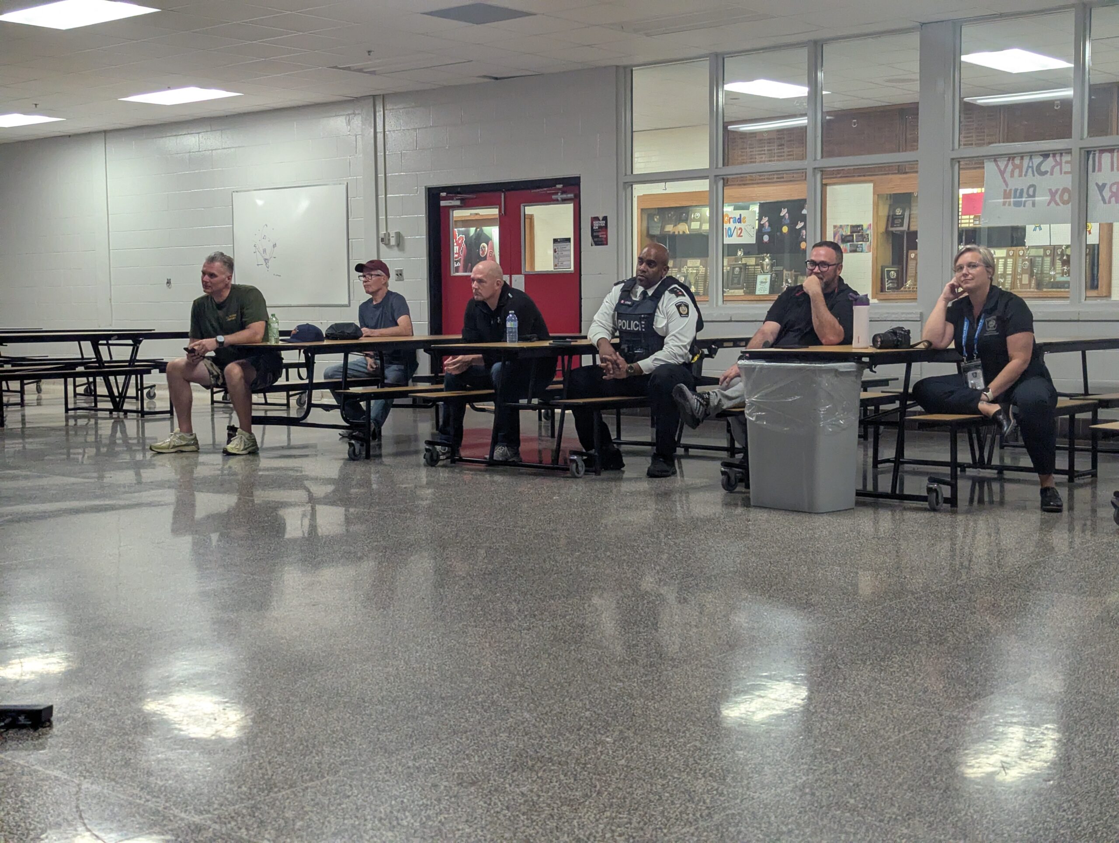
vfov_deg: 30.3
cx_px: 560
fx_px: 1554
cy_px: 422
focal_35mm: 48
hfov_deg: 39.6
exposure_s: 1/197
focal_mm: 6.81
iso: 619
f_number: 1.85
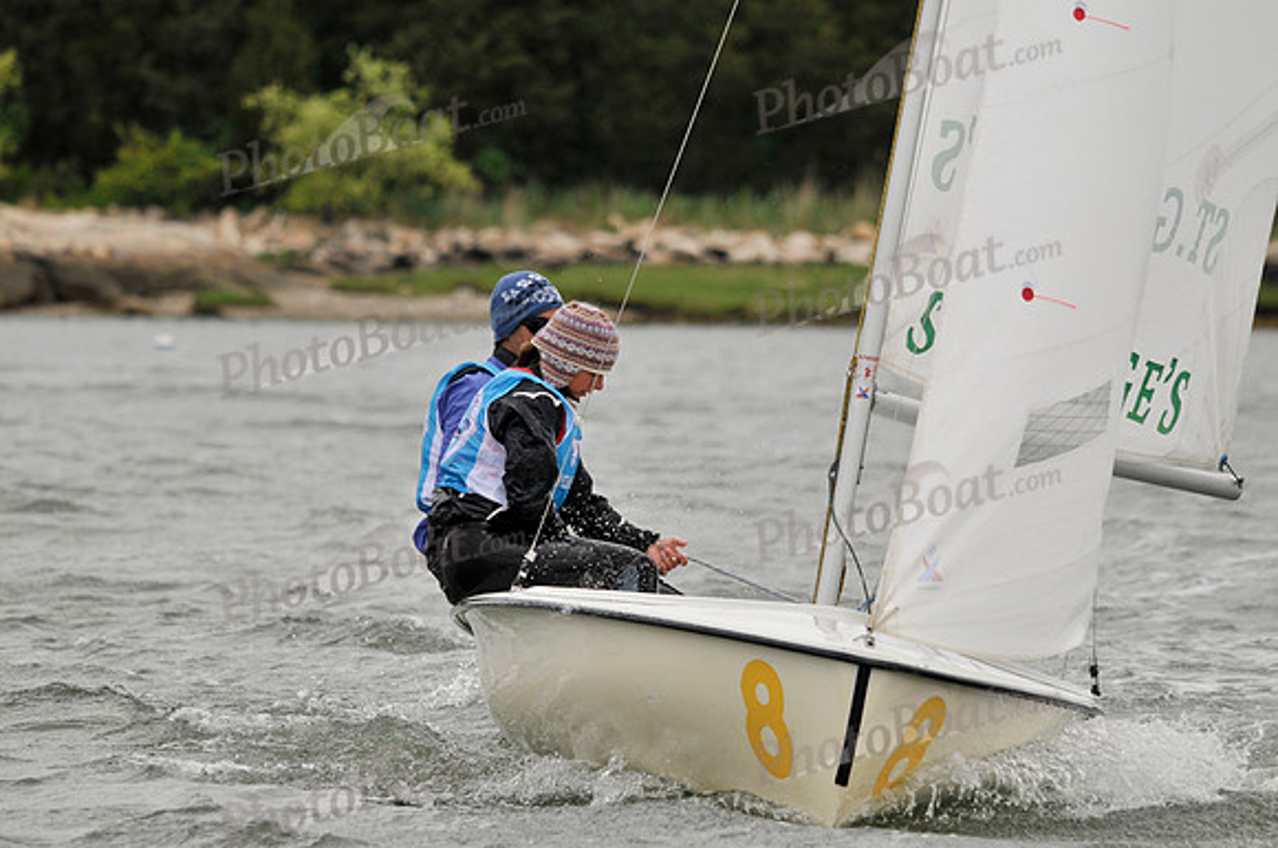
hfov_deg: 5.7
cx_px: 639
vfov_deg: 3.8
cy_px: 424
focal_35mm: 360
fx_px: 12762
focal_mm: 240
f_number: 5.6
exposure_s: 1/1000
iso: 200
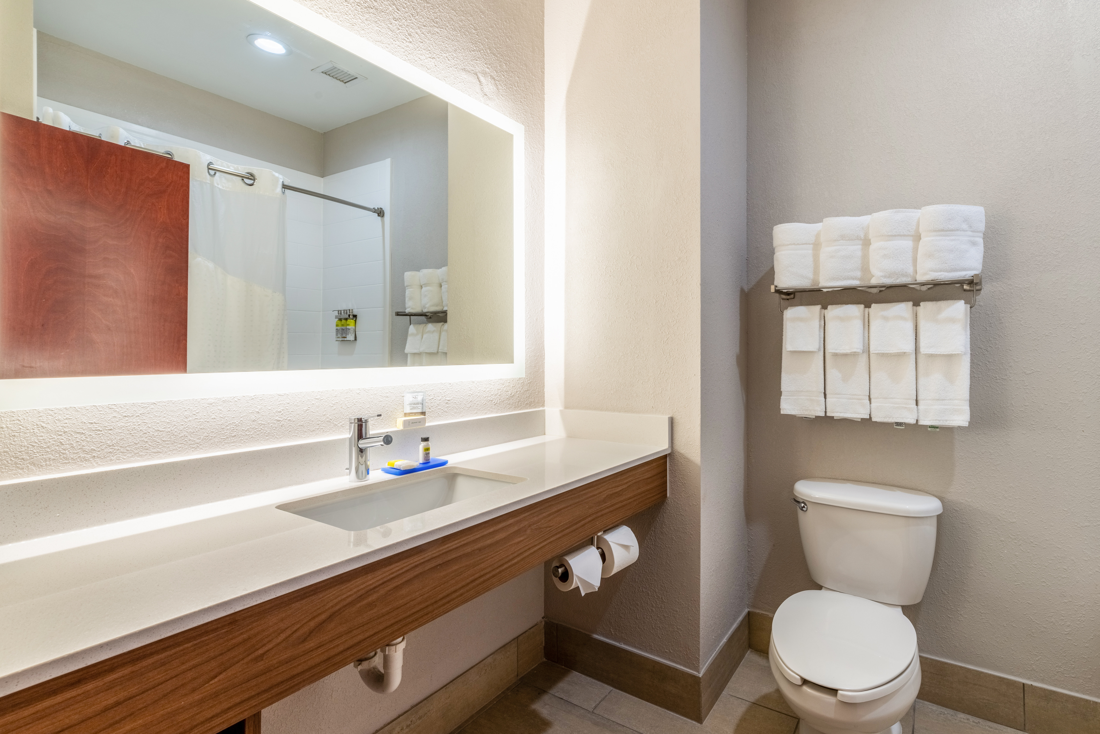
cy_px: 367
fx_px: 428
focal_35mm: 14
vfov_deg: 81.2
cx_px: 550
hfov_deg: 104.2
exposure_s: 1/160
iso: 320
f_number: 11
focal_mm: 14
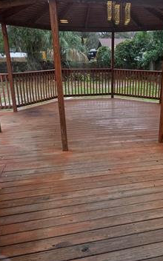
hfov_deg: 40.7
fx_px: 214
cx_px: 120
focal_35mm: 30
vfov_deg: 62.9
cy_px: 129
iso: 40
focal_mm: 2.2
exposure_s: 1/571
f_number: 1.9
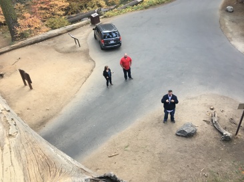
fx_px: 204
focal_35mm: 29
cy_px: 91
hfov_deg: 61.7
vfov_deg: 48.2
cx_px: 122
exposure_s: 1/30
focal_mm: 4.15
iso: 32
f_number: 2.2
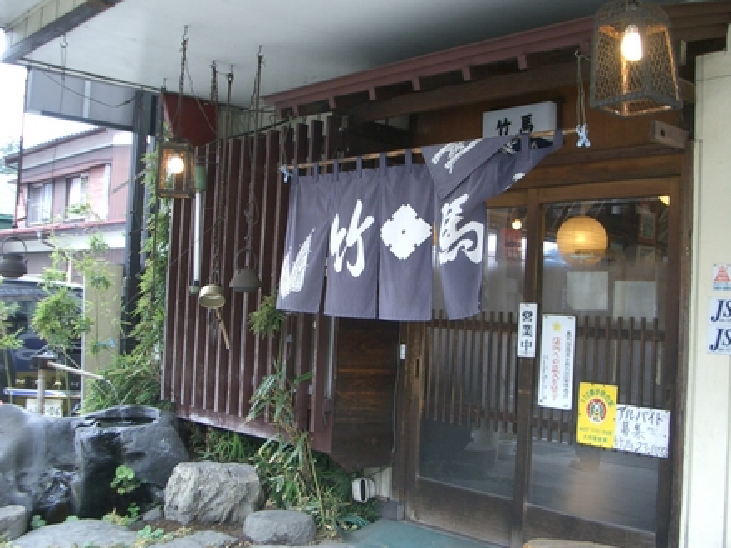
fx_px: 887
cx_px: 366
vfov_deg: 34.3
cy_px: 271
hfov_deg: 44.8
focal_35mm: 42
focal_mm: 6.8
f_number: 2.8
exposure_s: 1/50
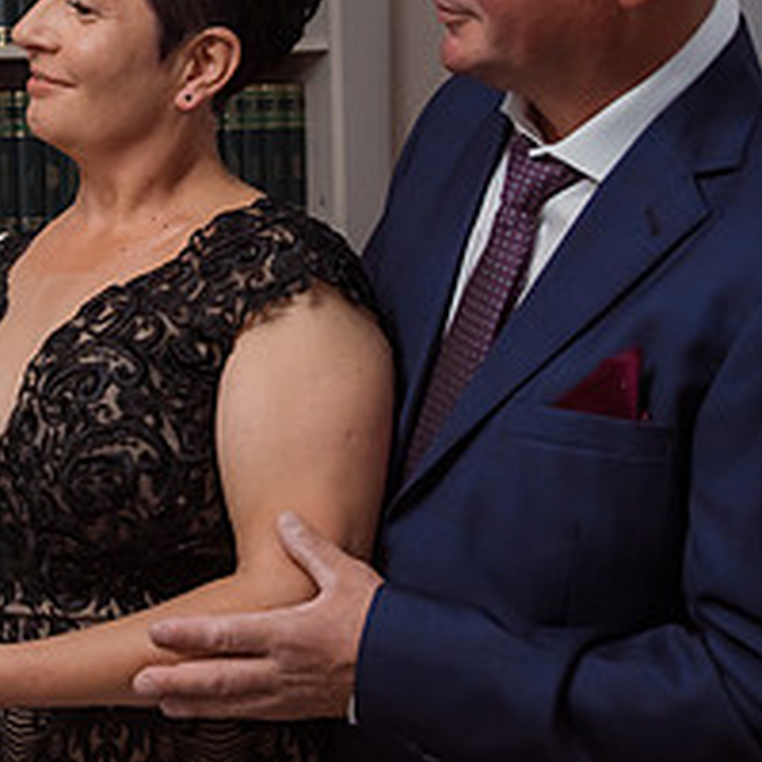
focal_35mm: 73
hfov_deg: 23.0
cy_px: 275
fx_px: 1818
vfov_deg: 23.6
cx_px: 62
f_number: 2.8
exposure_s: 1/200
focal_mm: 26
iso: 1600
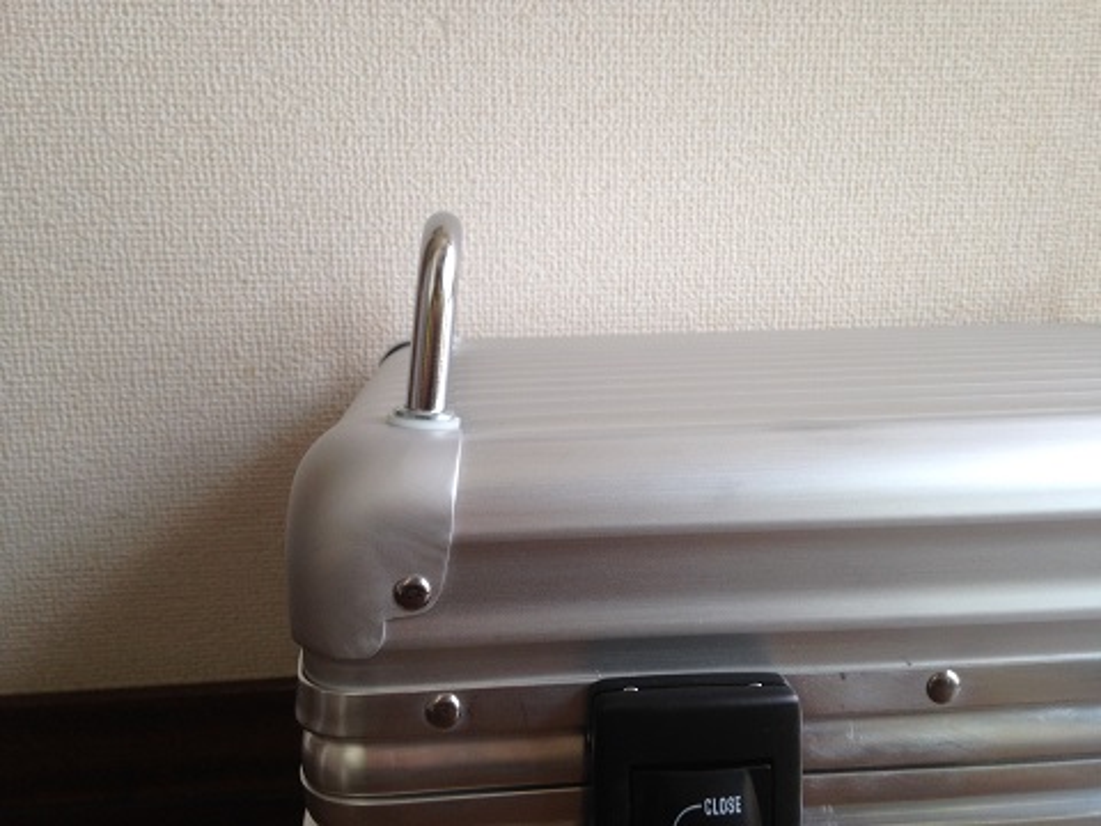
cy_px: 413
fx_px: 1050
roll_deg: +1.9
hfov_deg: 55.4
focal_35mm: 33
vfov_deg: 42.9
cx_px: 550
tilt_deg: -12.0
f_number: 2.4
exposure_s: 1/20
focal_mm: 4.12
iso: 64
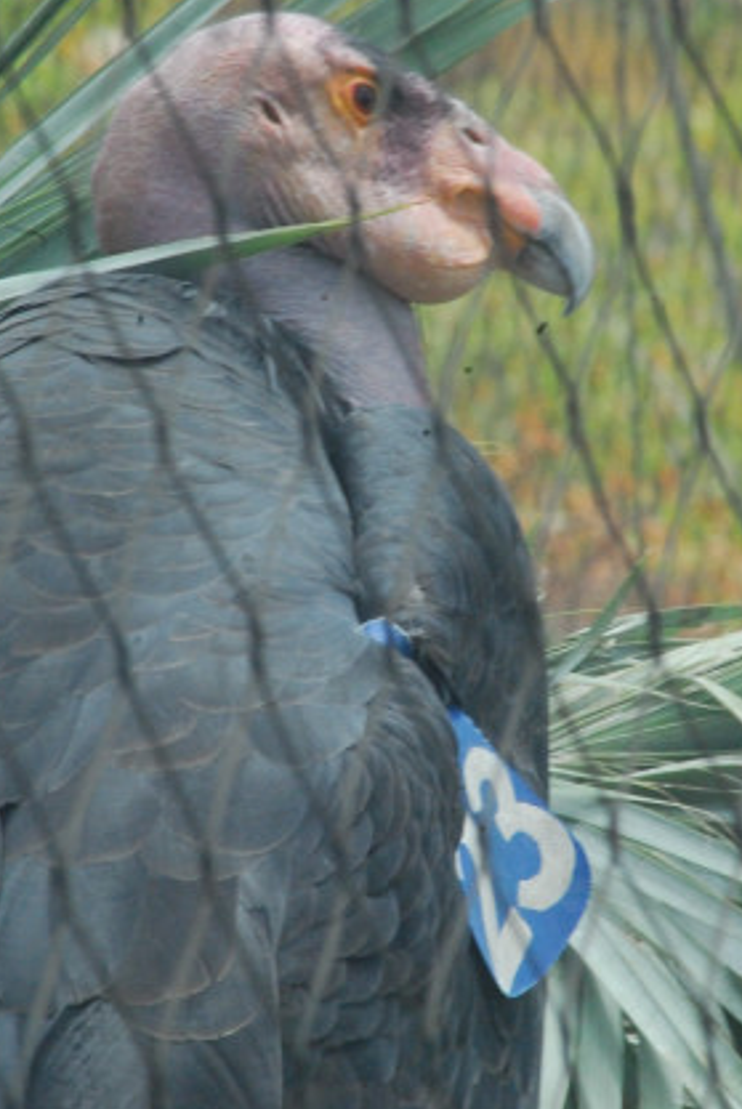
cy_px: 524
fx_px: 19952
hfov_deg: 2.1
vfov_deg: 3.2
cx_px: 368
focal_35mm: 647
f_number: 32
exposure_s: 1/90
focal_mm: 300
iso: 1600
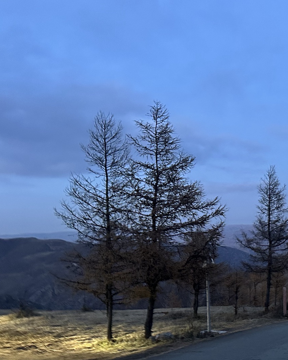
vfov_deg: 41.8
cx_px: 287
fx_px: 469
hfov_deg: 31.6
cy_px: 220
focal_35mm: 44
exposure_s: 1/33
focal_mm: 6.86
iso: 1000
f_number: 1.78
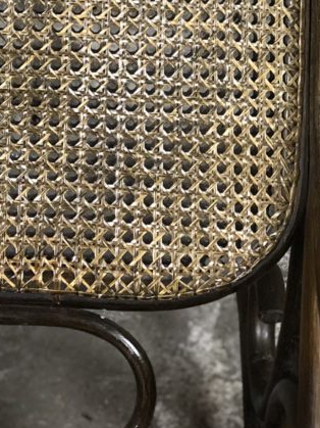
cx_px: 25
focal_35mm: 127
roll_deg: -1.1
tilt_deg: -29.8
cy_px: -66
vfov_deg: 15.1
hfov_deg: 11.6
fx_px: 1566
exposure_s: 1/20
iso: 160
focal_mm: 6
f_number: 2.4
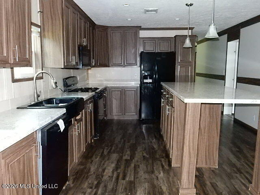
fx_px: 225
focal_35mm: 30
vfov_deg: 46.8
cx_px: 130
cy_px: 98
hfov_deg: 60.0
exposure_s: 1/30
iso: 1600
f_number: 4
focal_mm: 5.4
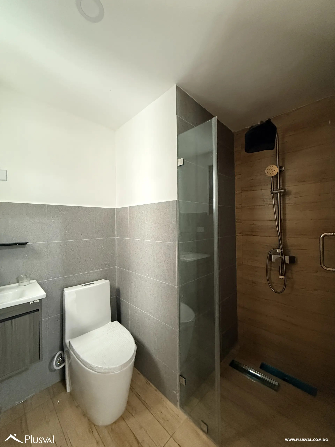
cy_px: 224
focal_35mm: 14
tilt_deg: +0.5
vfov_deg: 102.1
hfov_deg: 85.7
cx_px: 168
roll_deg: +0.6
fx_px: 181
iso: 640
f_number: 2.2
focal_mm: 2.22
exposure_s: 1/60
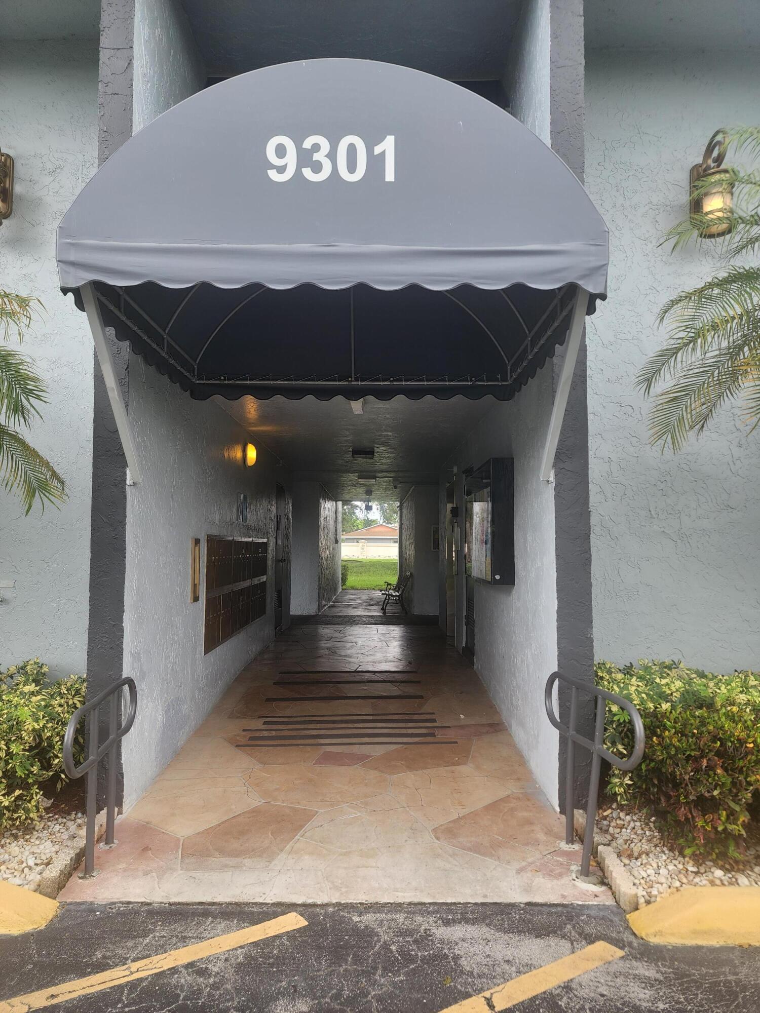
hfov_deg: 58.9
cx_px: 380
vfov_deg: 73.9
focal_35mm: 23
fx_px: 673
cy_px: 506
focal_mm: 6.4
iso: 25
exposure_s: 1/120
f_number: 1.8
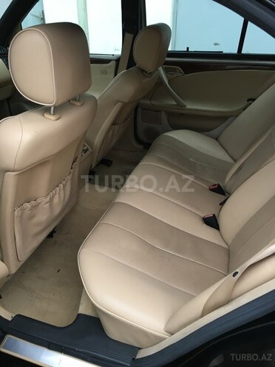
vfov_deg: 61.7
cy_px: 184
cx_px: 138
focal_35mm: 29
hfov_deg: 48.2
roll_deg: +0.6
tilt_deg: -30.3
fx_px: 307
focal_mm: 4.15
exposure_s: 1/33
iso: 100
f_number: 2.2
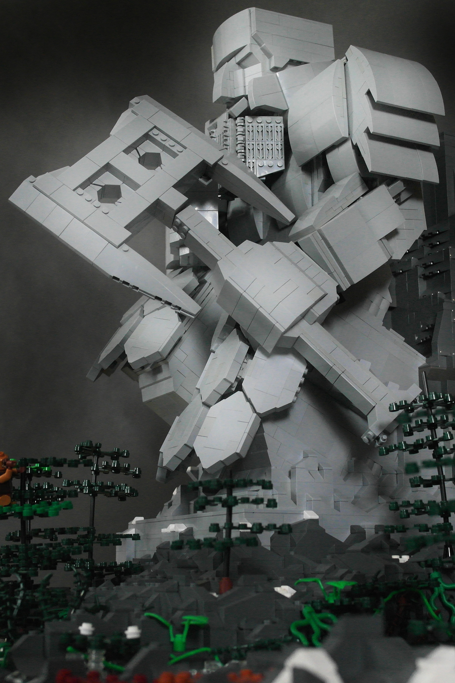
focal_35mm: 55
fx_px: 1043
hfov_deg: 24.6
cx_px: 216
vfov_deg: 36.2
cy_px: 341
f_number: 5.6
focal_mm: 24
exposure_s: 1/200
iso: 1600
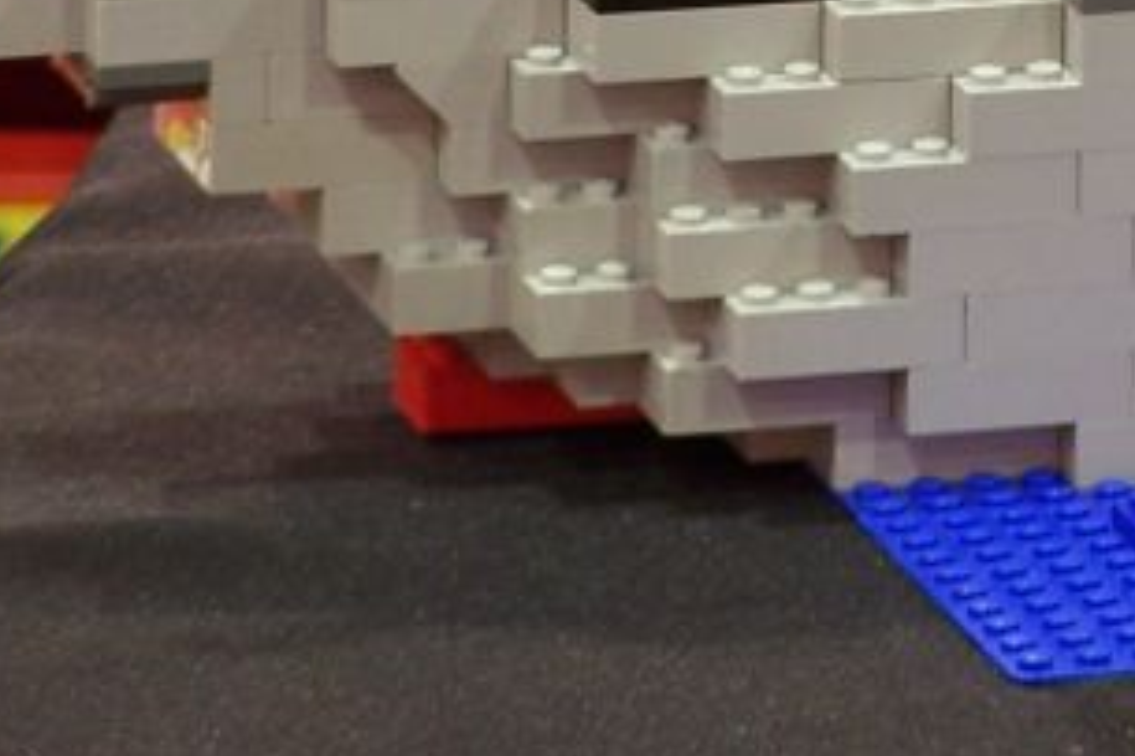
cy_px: -596
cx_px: 1381
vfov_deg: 2.3
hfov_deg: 3.5
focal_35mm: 590
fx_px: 18591
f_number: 3.2
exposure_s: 1/2
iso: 80
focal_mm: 28
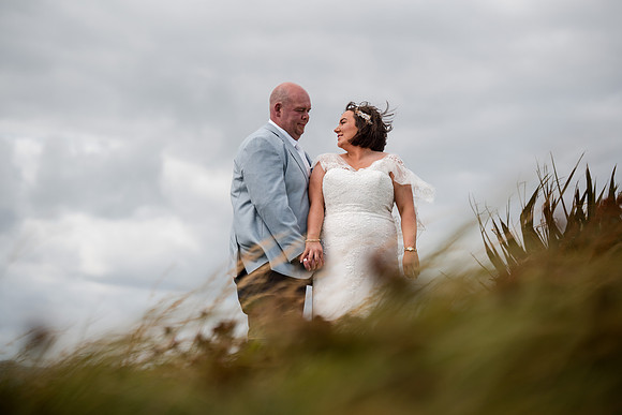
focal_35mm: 85
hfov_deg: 23.9
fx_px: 1469
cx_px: 311
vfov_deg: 16.1
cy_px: 208
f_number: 2.5
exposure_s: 1/4000
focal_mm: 85
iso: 100
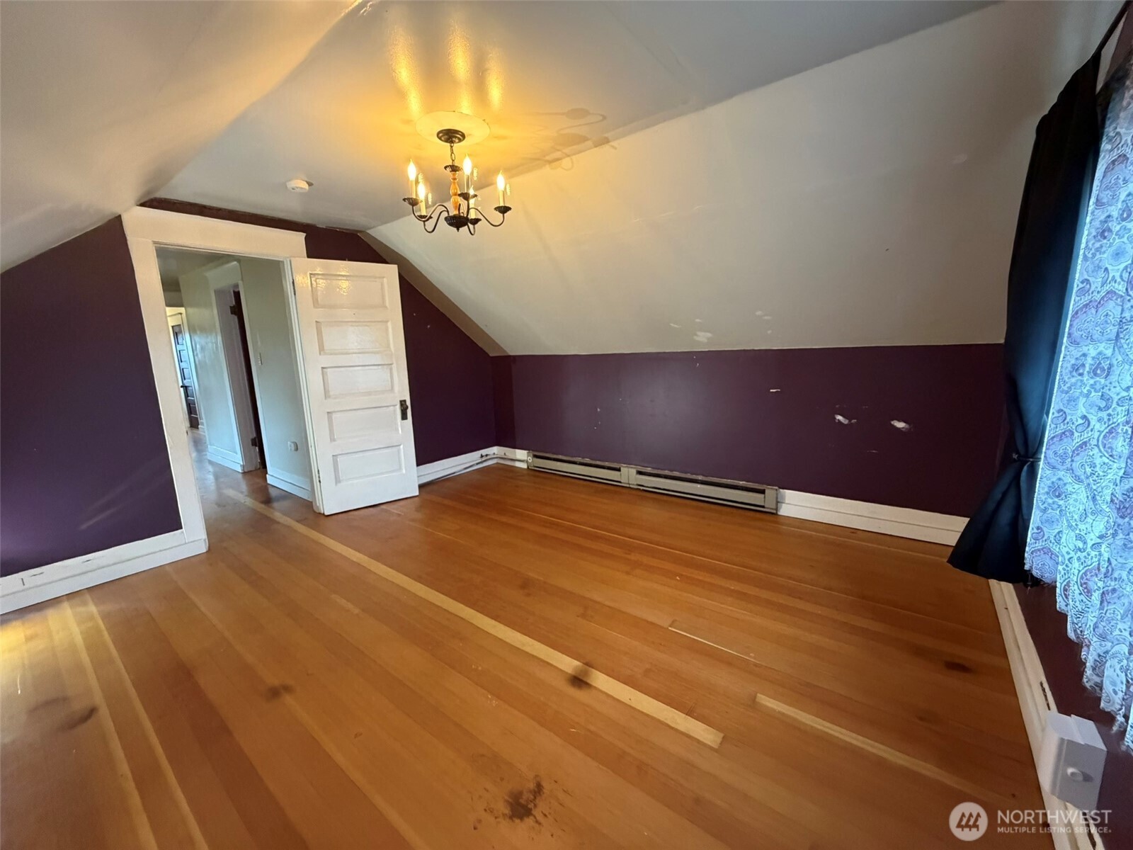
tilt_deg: -10.5
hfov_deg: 102.1
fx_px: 458
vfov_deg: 85.7
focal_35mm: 14
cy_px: 425
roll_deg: +2.7
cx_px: 566
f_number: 2.2
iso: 640
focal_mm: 2.22
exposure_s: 1/60
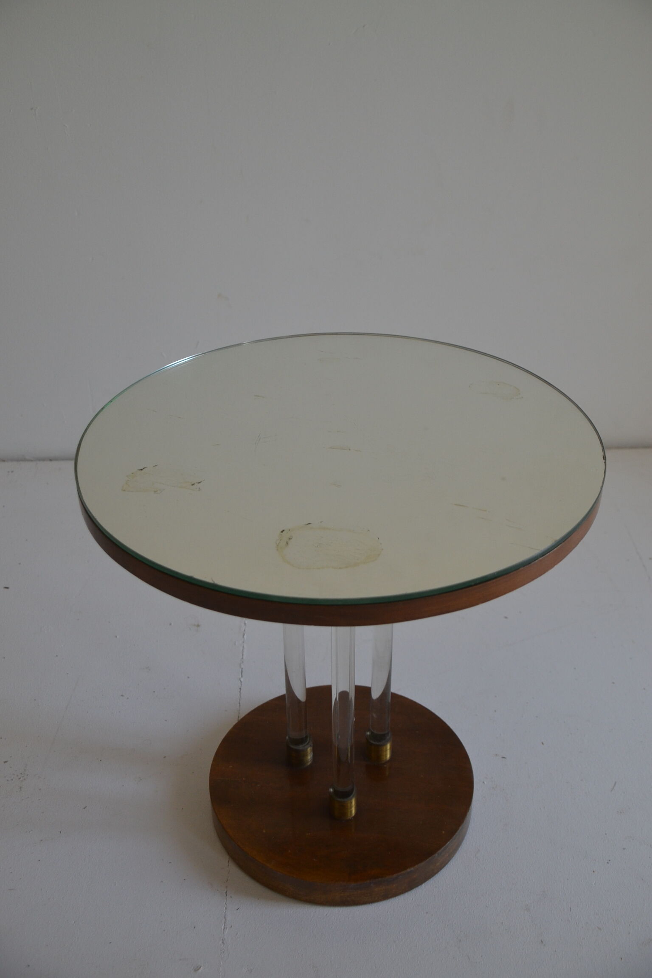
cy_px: 489
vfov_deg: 53.1
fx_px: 978
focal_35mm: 36
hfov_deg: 36.9
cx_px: 326
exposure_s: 1/50
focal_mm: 24
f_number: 4
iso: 400
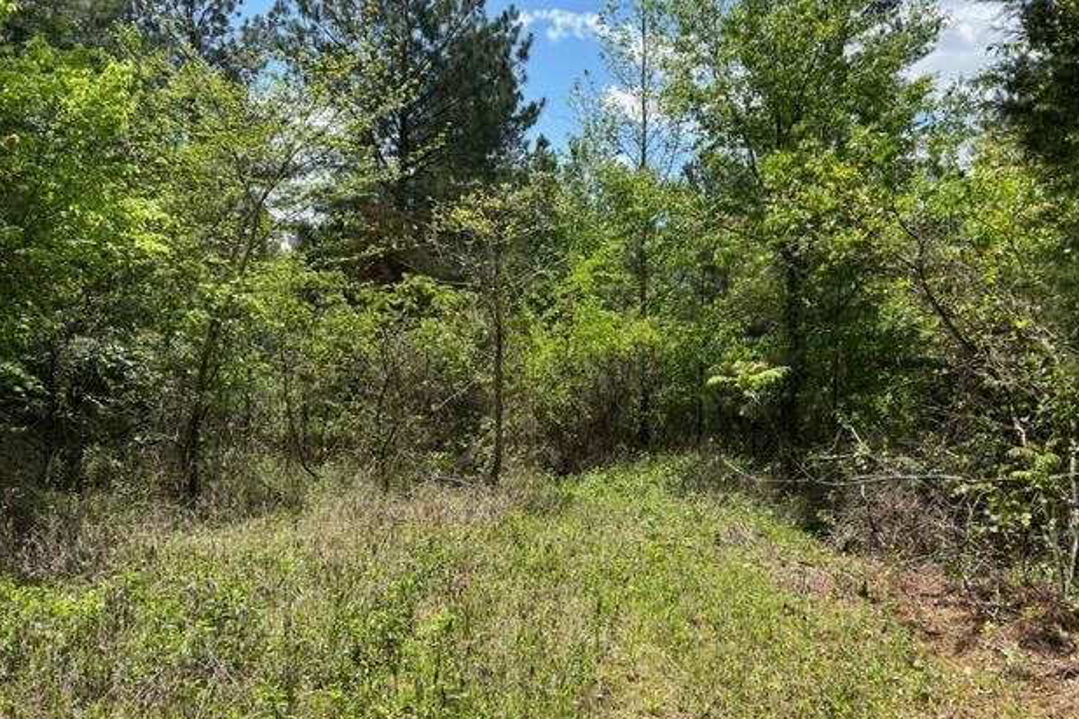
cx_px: 527
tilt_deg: -0.6
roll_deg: +0.5
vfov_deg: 46.4
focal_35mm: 28
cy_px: 349
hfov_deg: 65.5
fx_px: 839
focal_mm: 5.7
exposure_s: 1/2008
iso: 50
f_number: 1.5
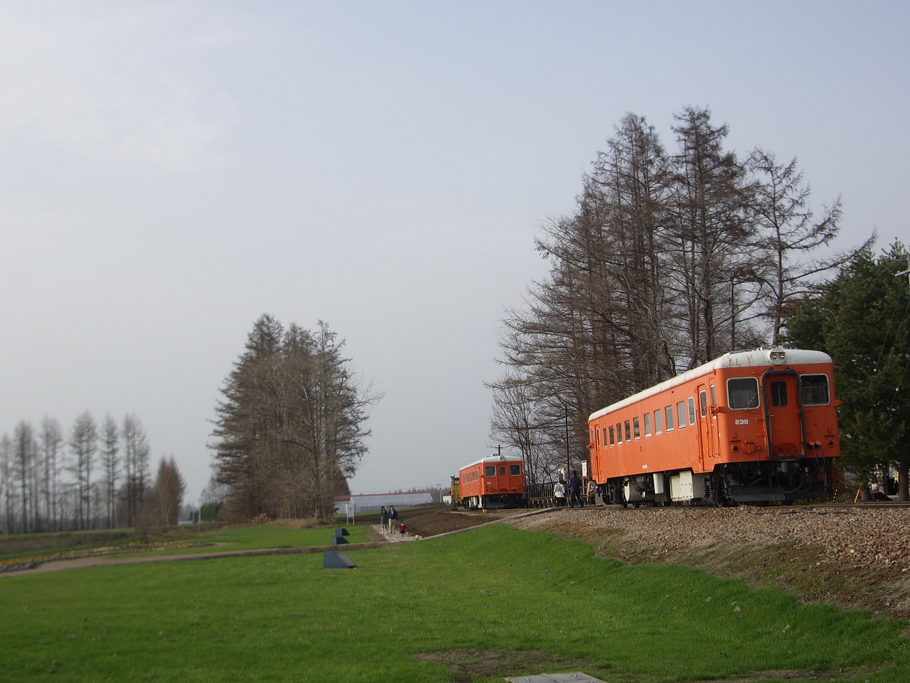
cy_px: 342
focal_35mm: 50
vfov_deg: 29.1
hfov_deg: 38.2
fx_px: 1314
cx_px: 455
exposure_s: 1/500
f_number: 3.1
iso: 50
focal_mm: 8.2
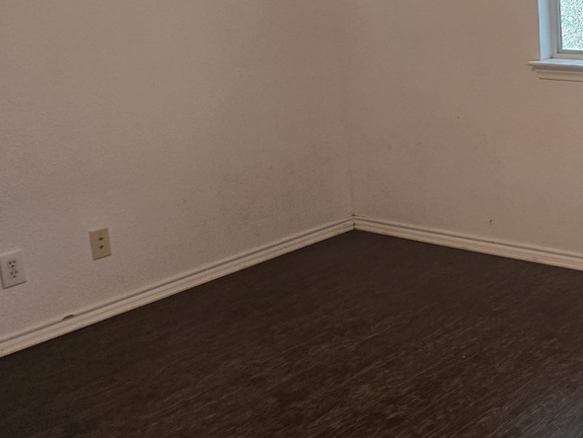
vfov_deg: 25.7
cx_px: 634
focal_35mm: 56
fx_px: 944
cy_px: 98
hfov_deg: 30.8
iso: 160
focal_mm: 5.4
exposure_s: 1/120
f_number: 1.8
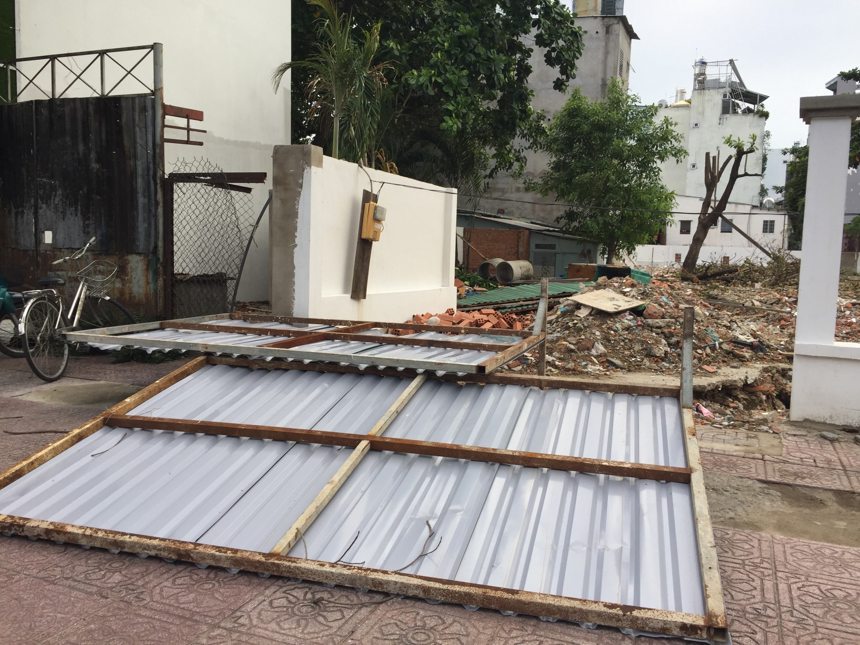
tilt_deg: -4.8
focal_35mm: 29
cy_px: 322
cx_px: 430
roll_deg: -3.4
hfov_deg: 61.7
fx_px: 720
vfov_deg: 48.2
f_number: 2.2
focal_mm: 4.15
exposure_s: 1/269
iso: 32
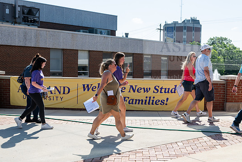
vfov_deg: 26.0
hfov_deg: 38.2
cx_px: 129
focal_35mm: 52
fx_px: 350
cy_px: 87
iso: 100
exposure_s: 1/500
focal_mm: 48
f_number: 5.6
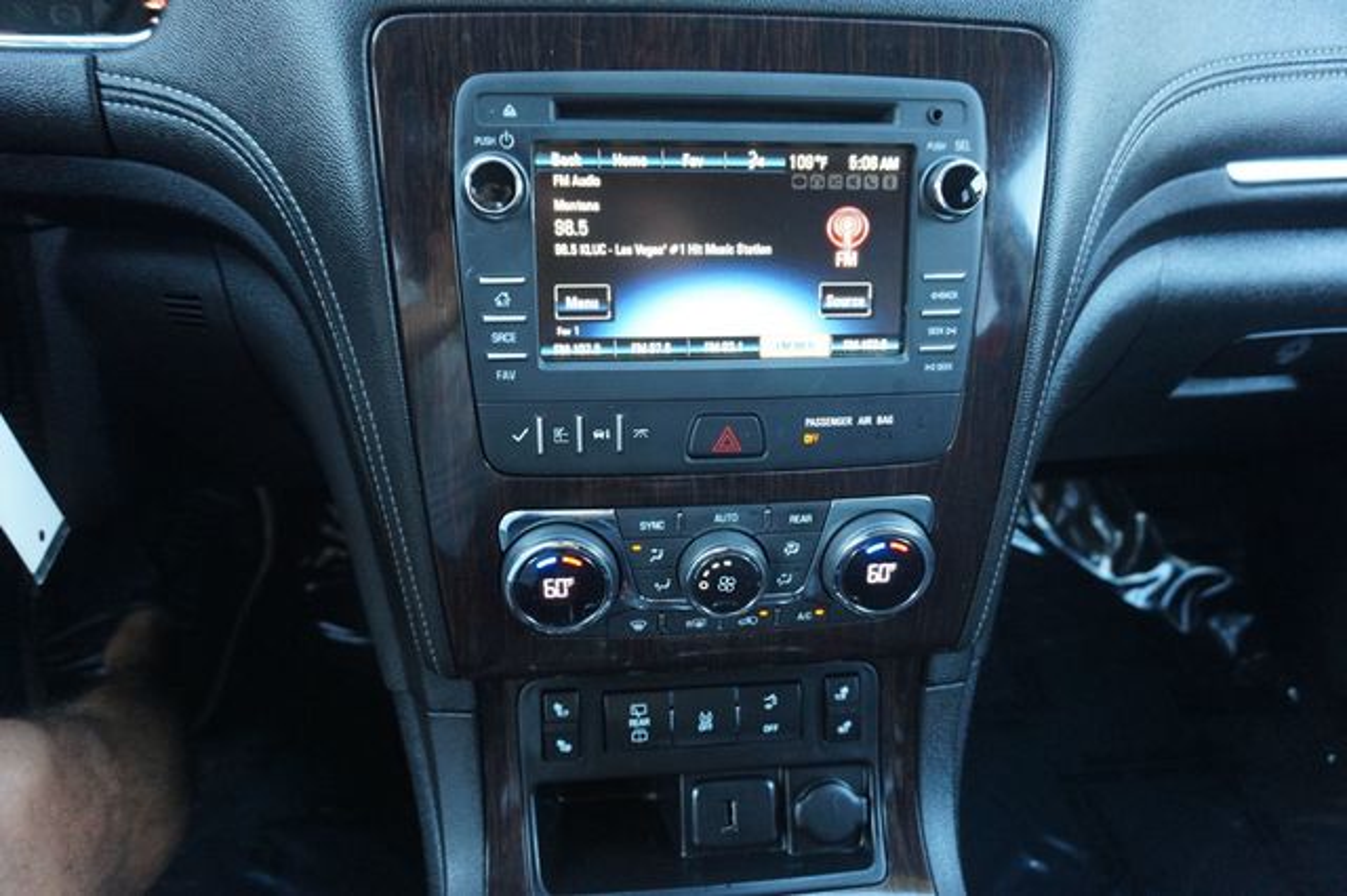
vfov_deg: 53.1
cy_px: 448
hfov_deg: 73.8
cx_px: 674
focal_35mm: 24
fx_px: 897
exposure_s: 1/60
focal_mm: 16
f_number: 3.5
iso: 1600
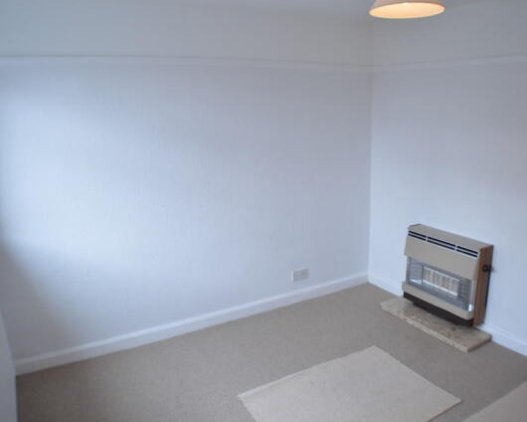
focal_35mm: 37
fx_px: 571
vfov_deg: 40.6
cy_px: 215
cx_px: 294
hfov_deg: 49.5
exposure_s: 1/60
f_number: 3.8
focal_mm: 21
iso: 200
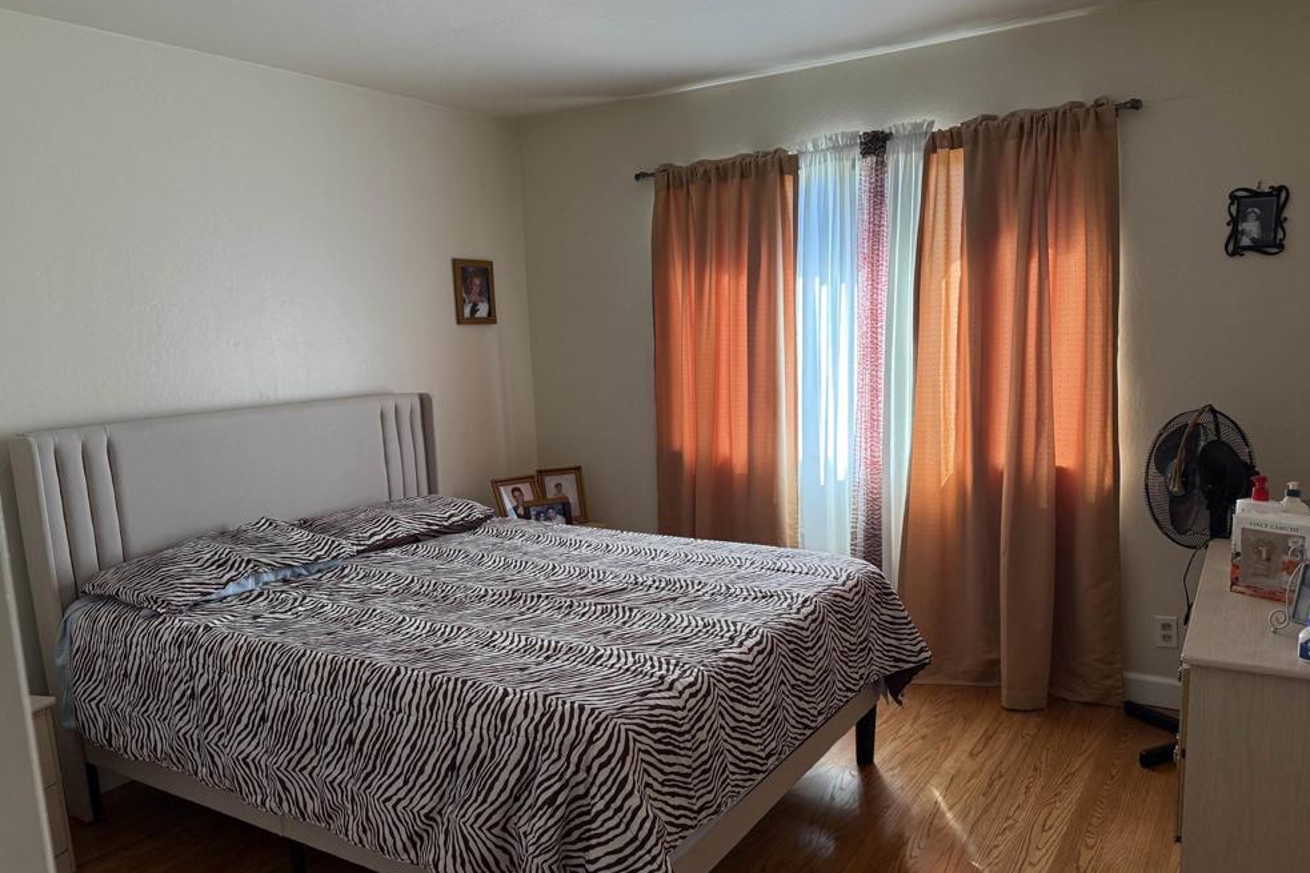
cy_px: 474
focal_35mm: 26
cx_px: 656
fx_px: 946
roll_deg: +2.4
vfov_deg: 49.5
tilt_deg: -9.4
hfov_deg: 69.4
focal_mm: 6.76
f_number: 1.78
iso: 200
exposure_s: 1/163
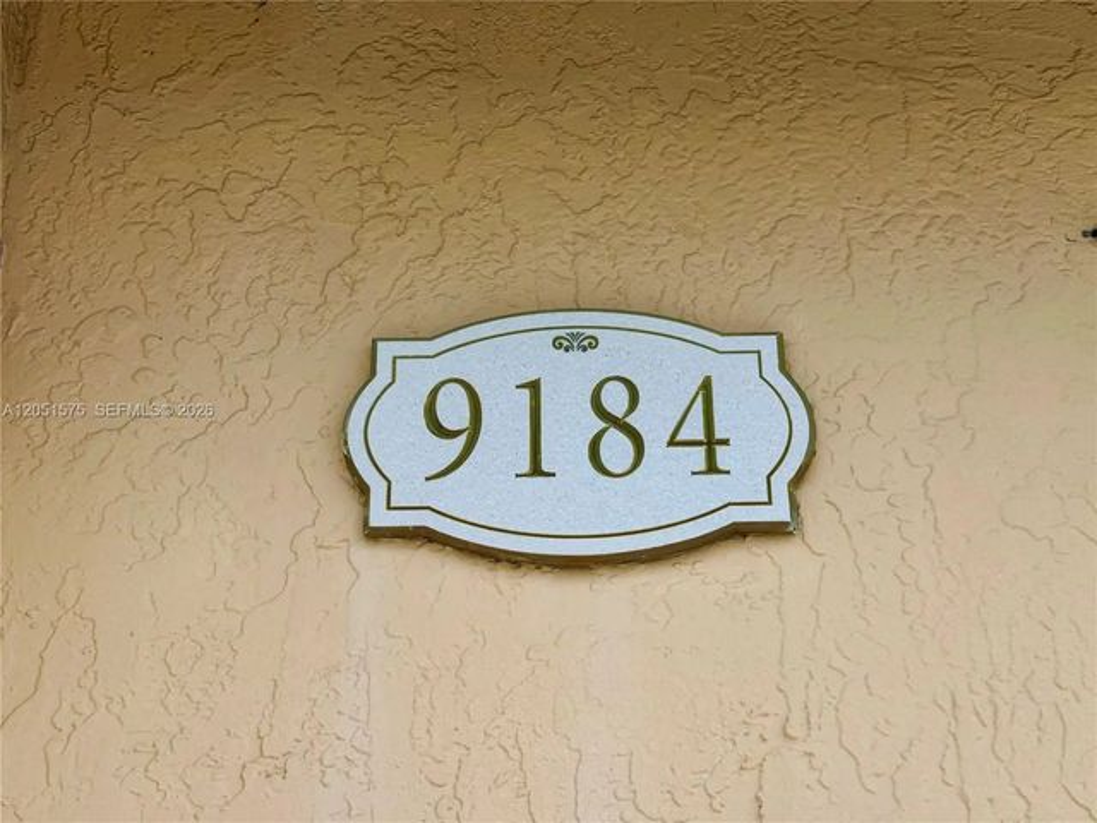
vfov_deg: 30.3
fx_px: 1521
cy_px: 412
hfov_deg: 39.7
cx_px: 548
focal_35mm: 48
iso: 64
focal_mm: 6.76
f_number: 1.78
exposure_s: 1/3378
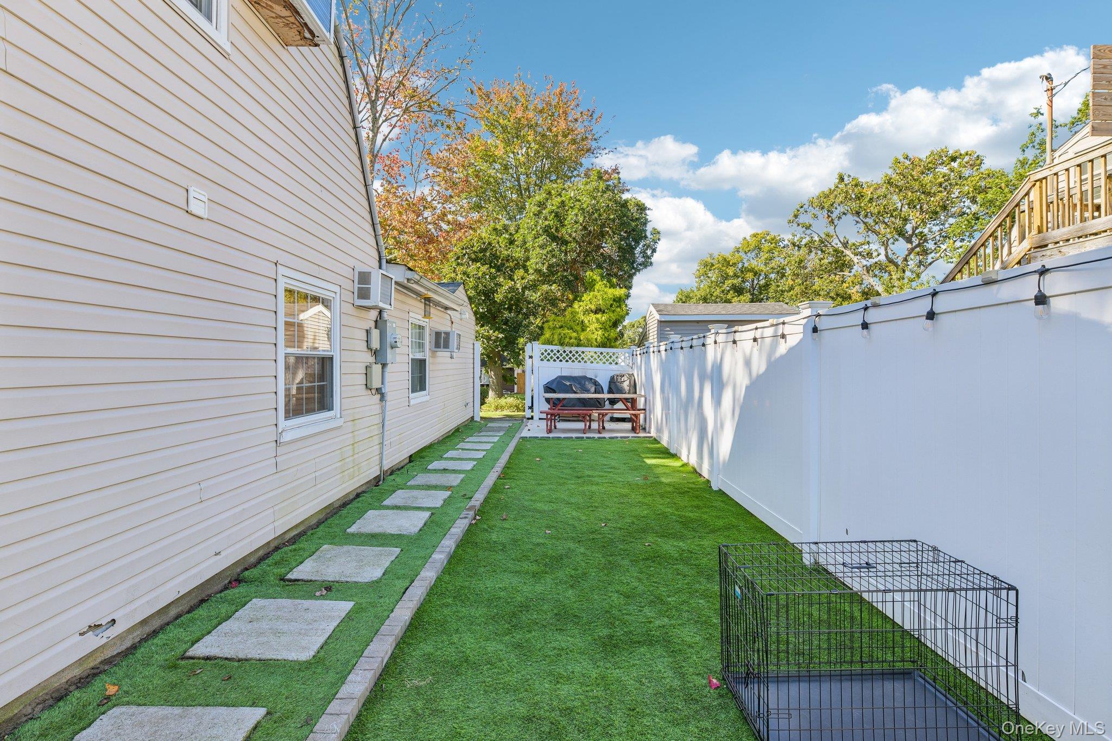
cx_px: 556
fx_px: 587
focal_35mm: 19
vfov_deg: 64.5
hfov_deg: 86.9
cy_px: 370
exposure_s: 1/160
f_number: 8
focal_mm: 19
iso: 400
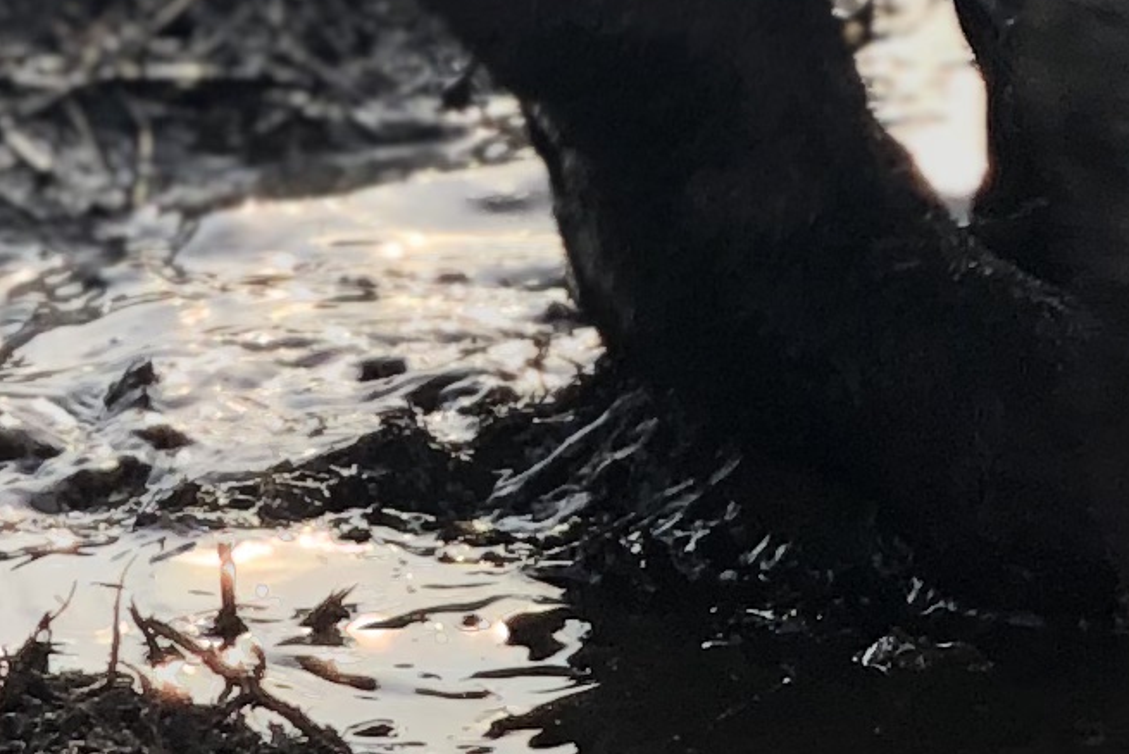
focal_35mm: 333
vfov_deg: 4.0
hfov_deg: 6.2
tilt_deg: -6.6
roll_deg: +1.7
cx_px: 989
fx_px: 10445
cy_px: -1365
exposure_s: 1/318
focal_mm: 6
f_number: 2.4
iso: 16
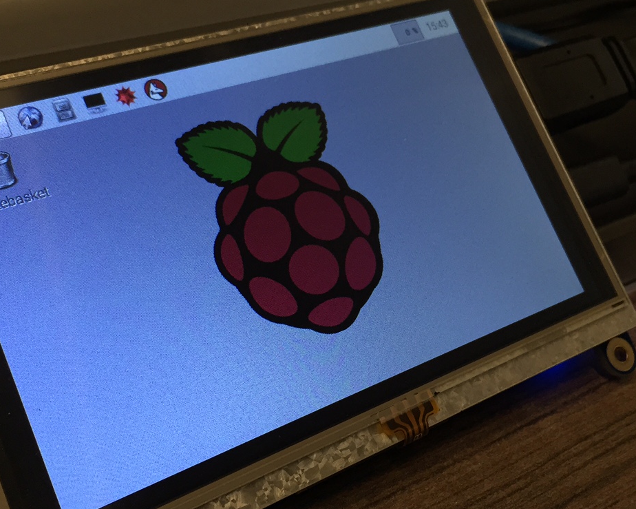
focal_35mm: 50
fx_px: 941
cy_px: 218
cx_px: 317
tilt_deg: -39.1
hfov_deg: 37.3
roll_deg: -11.6
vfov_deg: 30.2
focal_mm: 4.15
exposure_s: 1/30
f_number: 2.2
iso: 32
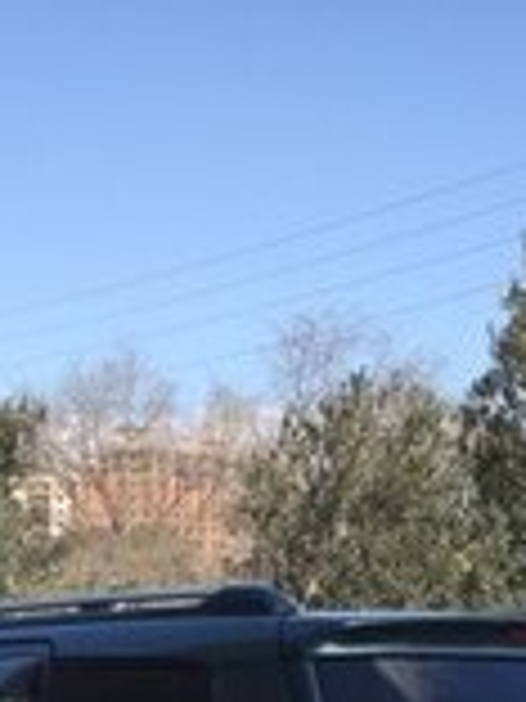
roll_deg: +0.6
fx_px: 1864
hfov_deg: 16.0
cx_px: 108
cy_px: 968
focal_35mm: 92
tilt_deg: -7.3
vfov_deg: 19.3
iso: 32
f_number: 2.2
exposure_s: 1/1041
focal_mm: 4.15
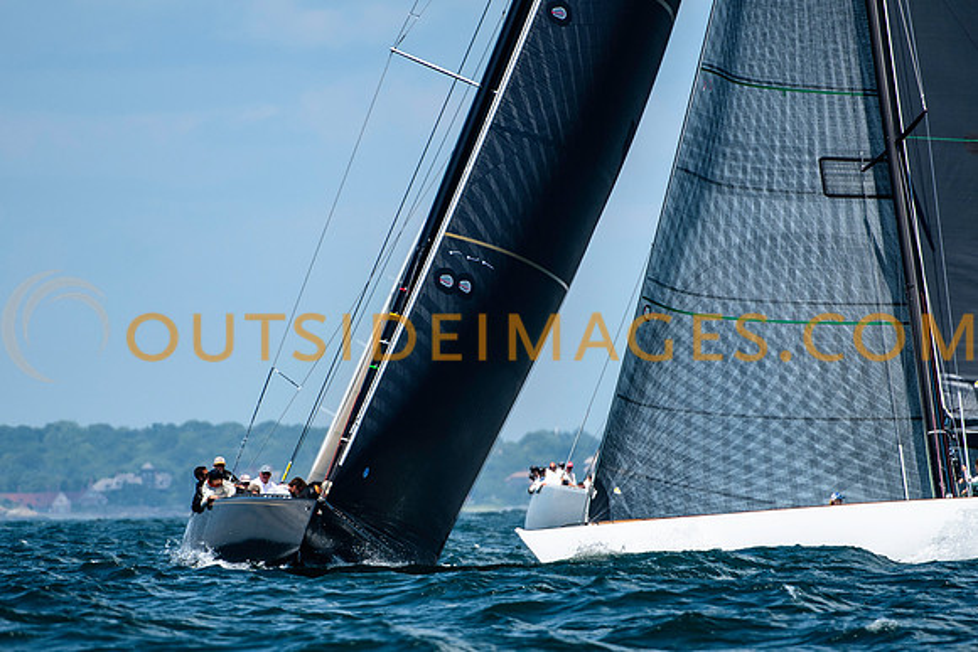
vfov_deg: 2.0
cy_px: 366
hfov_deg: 3.0
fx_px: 18624
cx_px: 429
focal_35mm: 685
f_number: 5.6
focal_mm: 400
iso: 400
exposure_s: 1/2000
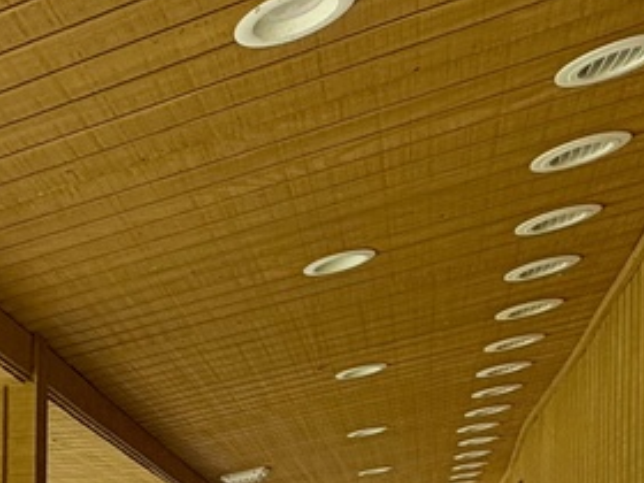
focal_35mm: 72
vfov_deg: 19.0
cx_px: -389
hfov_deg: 21.4
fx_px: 1339
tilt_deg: +0.5
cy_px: 621
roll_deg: +0.0
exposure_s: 1/254
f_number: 2.2
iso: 40
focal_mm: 2.22
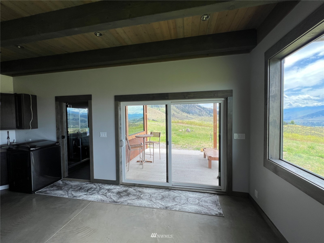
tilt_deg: -0.6
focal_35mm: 13
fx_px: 122
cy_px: 122
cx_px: 162
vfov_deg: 89.9
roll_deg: +1.4
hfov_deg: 106.2
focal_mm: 1.57
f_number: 1.8
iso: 32
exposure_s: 1/314
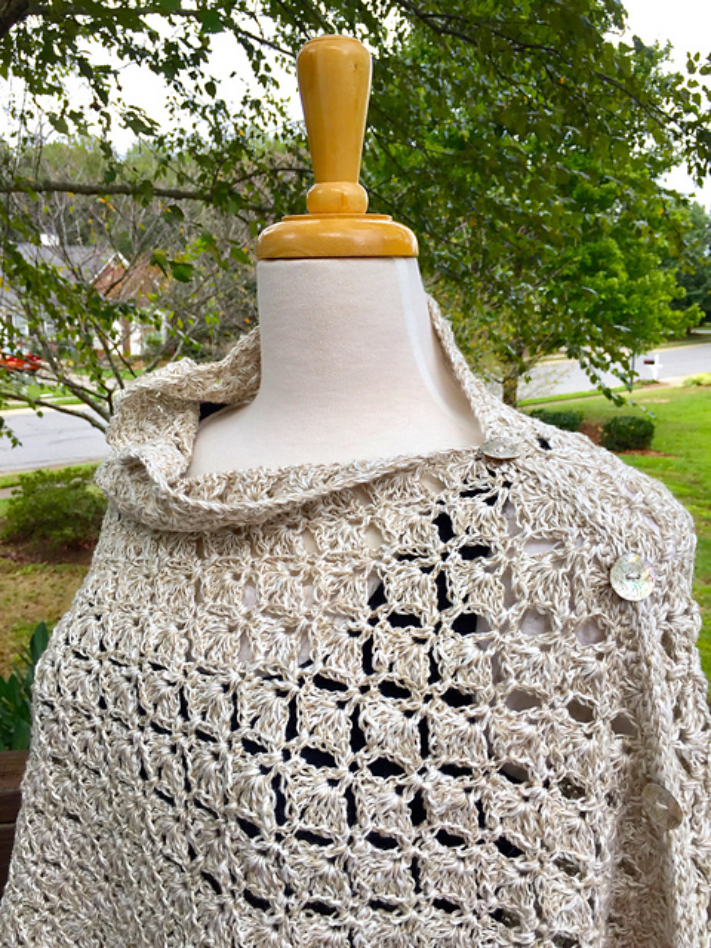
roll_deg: -1.2
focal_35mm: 29
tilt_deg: -12.8
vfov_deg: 61.7
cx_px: 356
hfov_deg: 48.2
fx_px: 794
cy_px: 474
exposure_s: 1/237
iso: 32
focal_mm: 4.15
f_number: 2.2
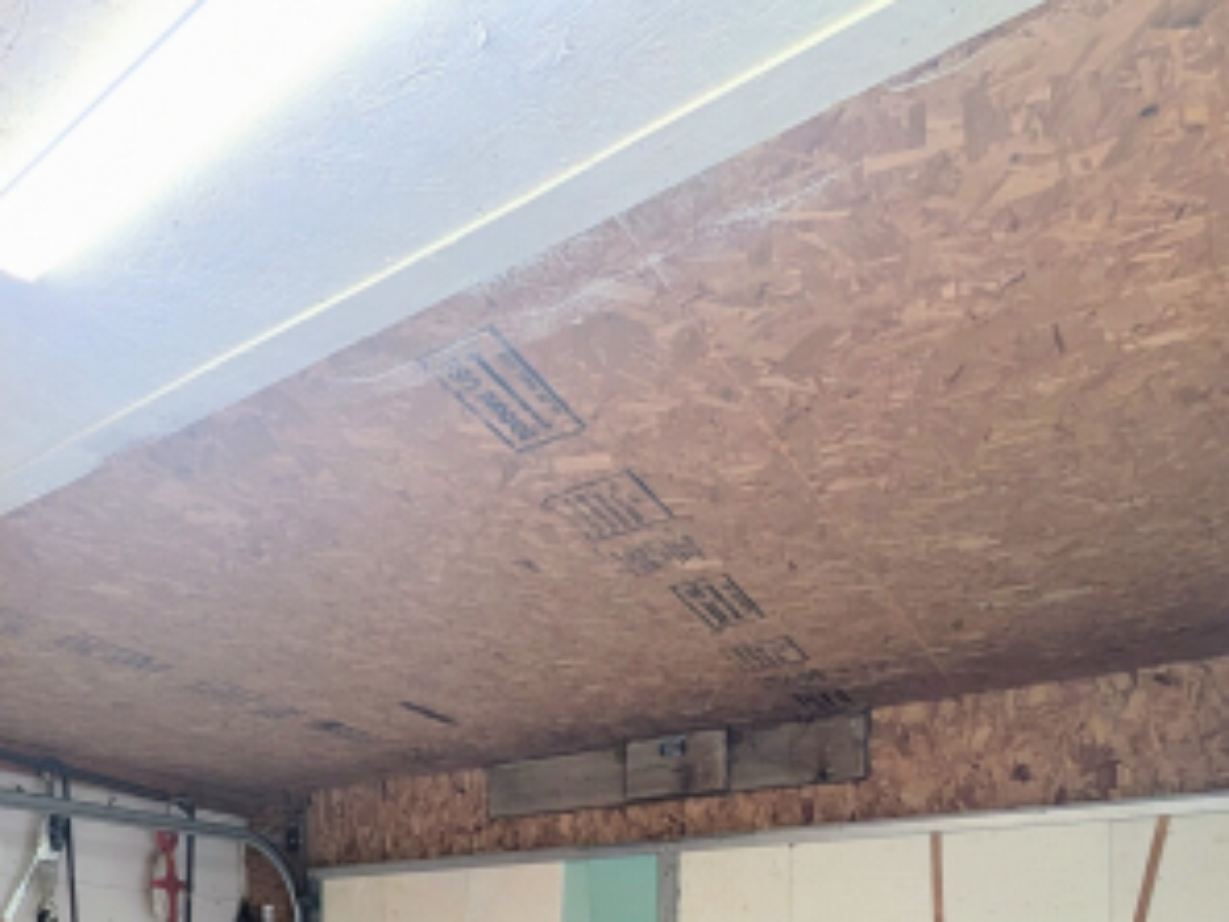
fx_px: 959
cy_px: 980
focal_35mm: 27
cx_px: 286
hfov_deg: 61.2
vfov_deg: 42.2
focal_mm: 2.02
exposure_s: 1/60
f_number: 1.7
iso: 58
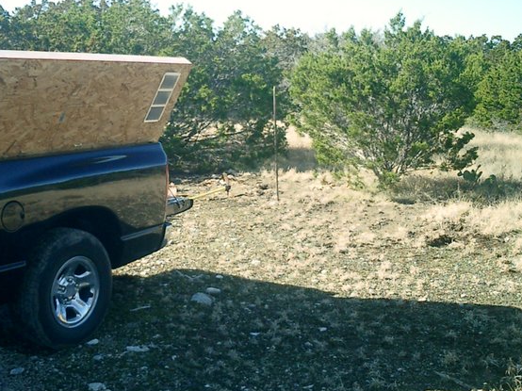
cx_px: 204
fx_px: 784
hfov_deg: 36.7
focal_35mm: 52
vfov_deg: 28.0
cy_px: 199
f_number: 3.2
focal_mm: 7.5
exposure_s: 1/500
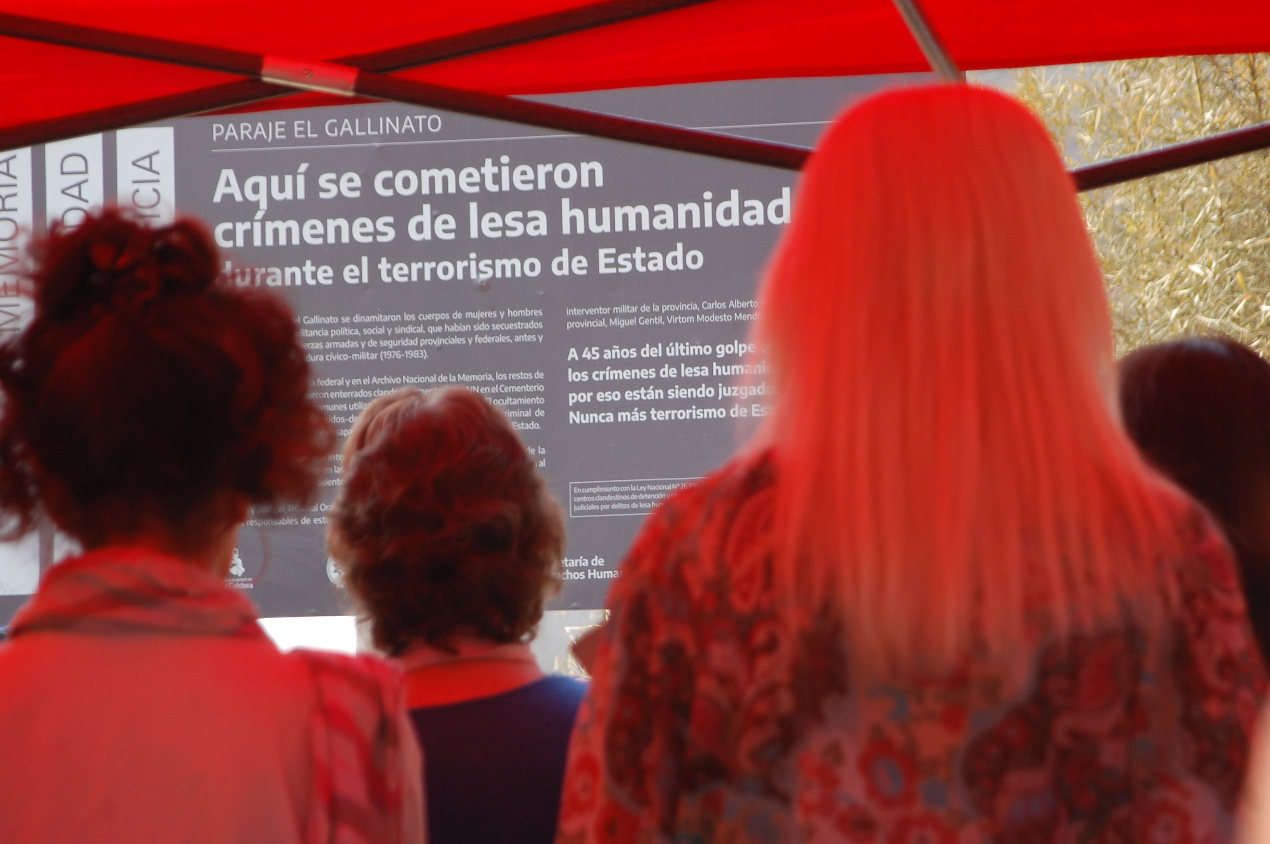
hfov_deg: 11.4
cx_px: 635
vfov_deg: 7.6
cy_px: 422
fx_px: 6344
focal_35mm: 180
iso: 400
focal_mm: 120
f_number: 5.6
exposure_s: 1/500
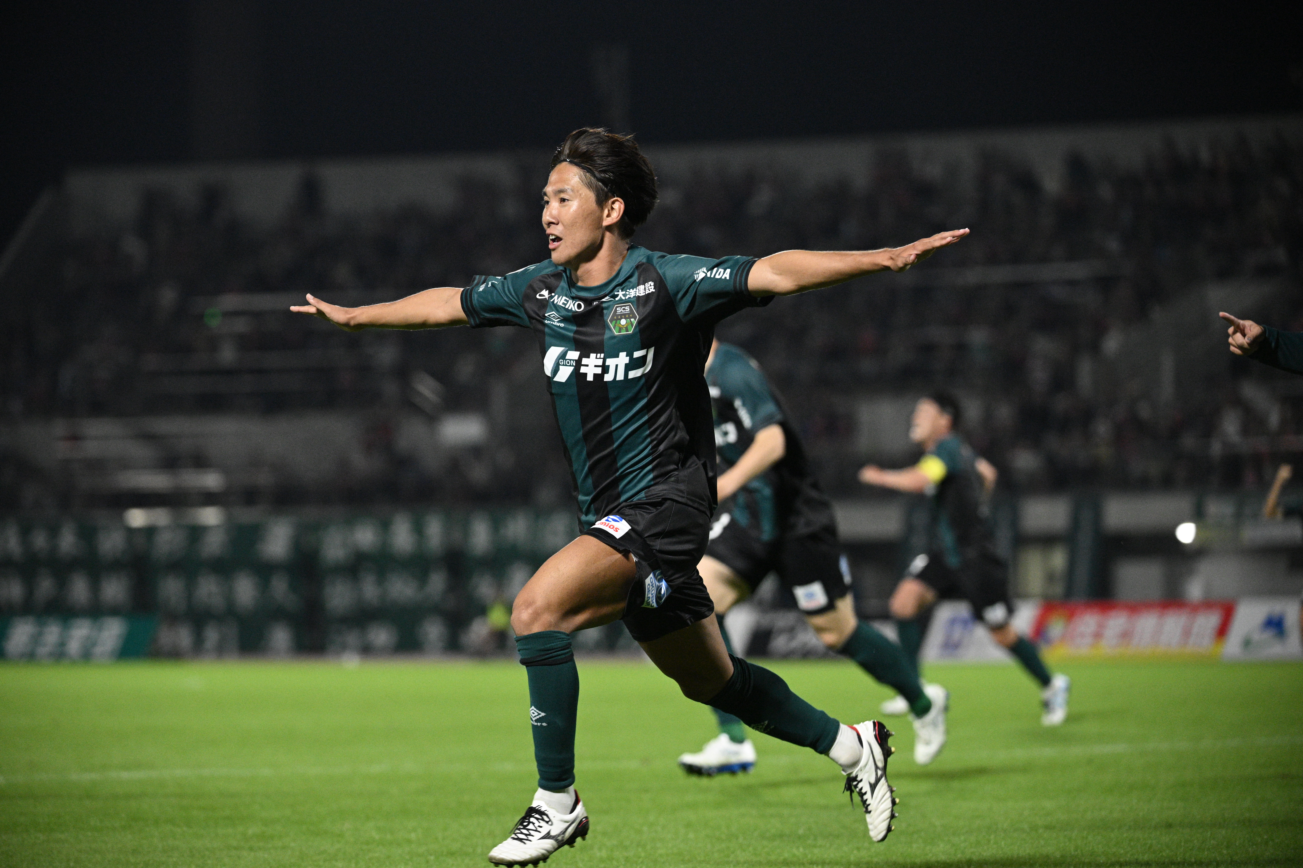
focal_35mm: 195
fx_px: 7057
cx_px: 652
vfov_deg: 7.0
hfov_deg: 10.5
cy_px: 434
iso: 6400
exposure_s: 1/1250
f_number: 4
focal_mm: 195
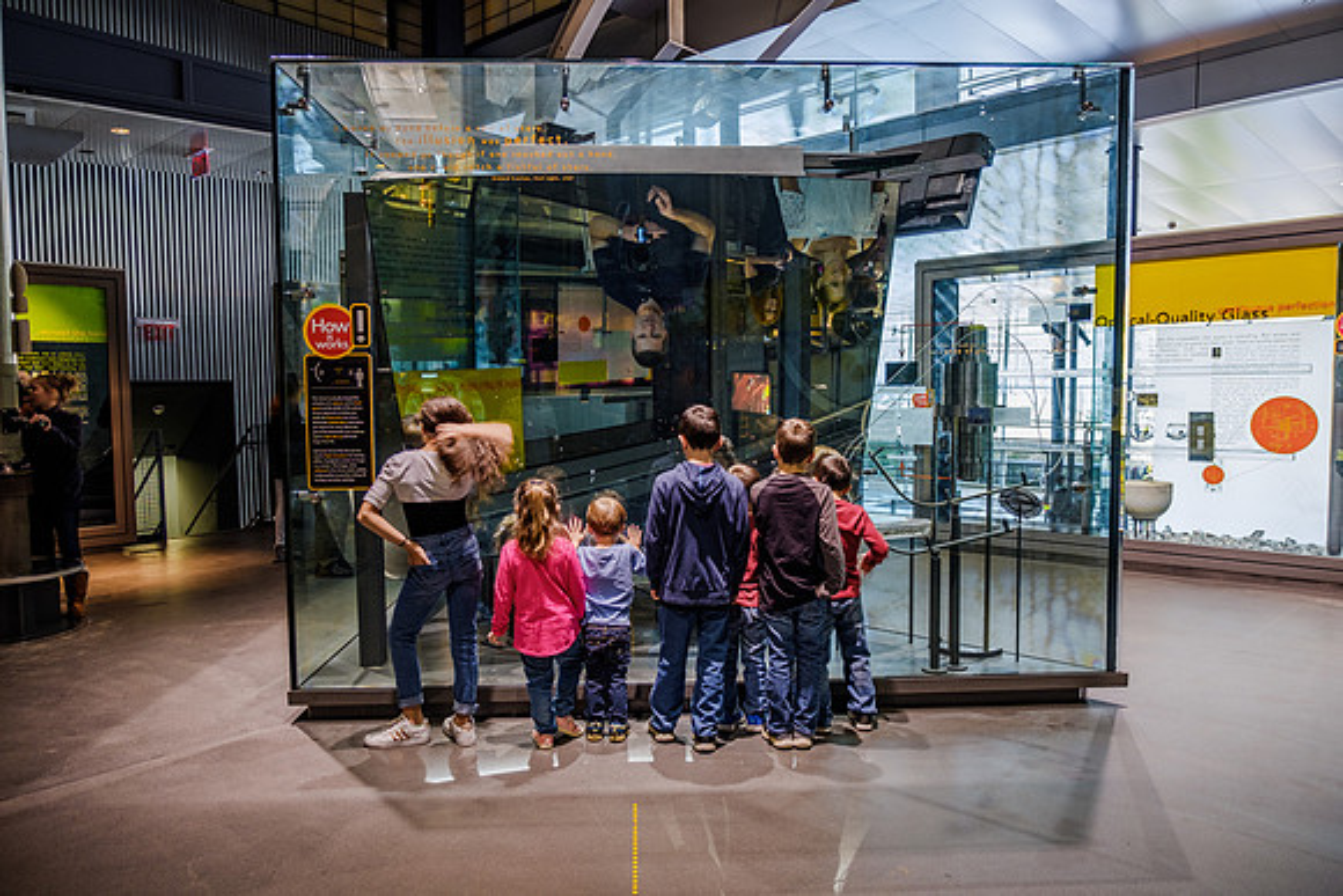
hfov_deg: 73.7
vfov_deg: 53.2
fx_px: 896
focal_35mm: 24
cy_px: 448
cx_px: 672
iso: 400
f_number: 2.8
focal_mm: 16
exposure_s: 1/7
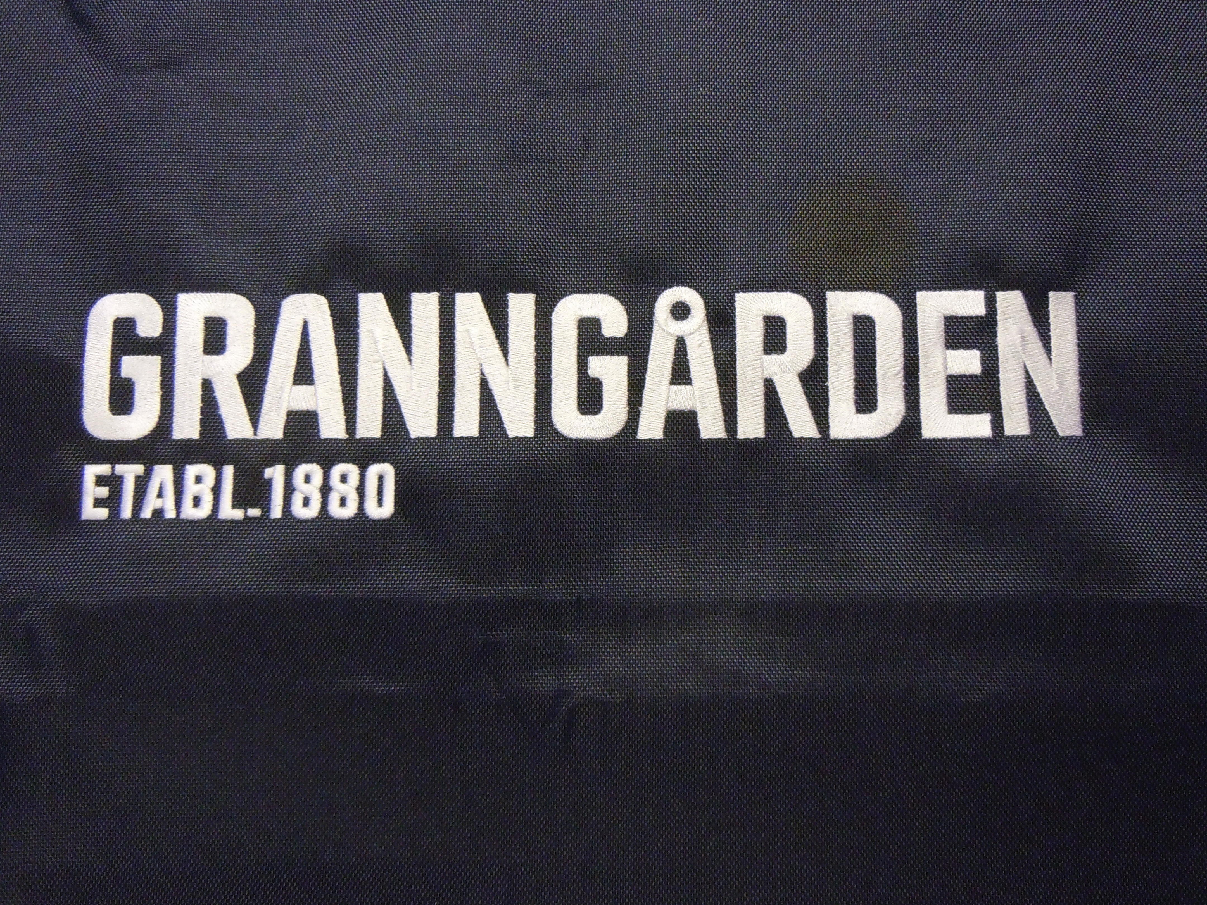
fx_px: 1046
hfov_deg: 60.0
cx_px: 604
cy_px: 452
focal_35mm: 30
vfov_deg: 46.8
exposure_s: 1/60
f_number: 3.5
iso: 800
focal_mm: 5.4
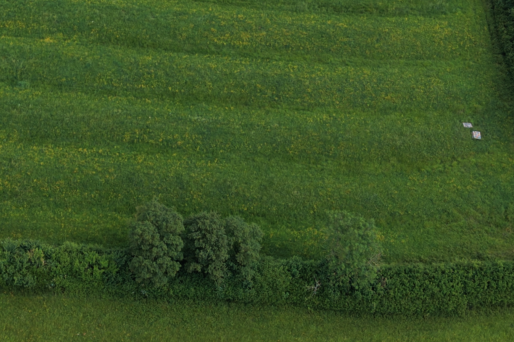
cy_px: -169
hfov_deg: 24.9
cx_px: 89
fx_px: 1142
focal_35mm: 80
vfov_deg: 15.7
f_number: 1.8
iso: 100
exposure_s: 1/1500
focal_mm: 8.67
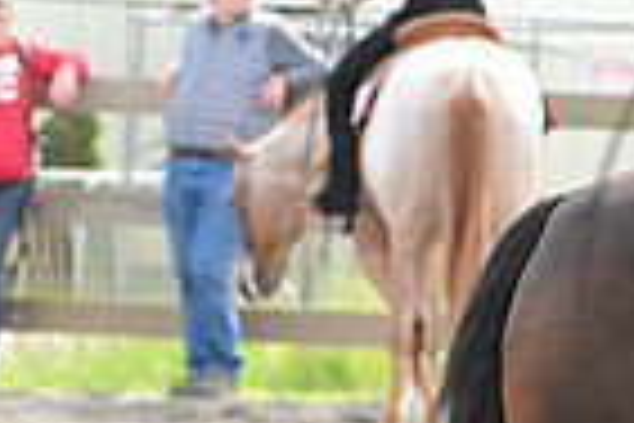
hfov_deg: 2.5
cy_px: 322
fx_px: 14458
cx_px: 1106
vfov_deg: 1.7
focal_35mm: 821
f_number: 5.6
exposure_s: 1/2000
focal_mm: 200
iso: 1600
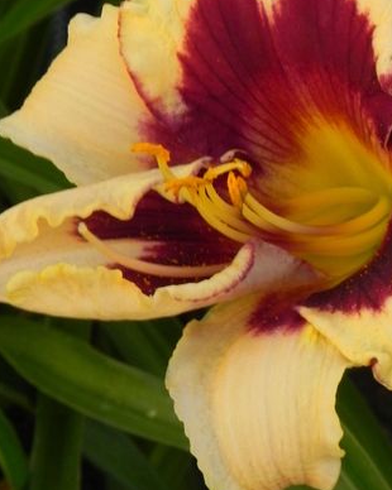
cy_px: 143
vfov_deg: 5.9
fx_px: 4731
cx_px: 295
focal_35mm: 326
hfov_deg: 4.7
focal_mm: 28.8
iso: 160
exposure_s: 1/30
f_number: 5.6
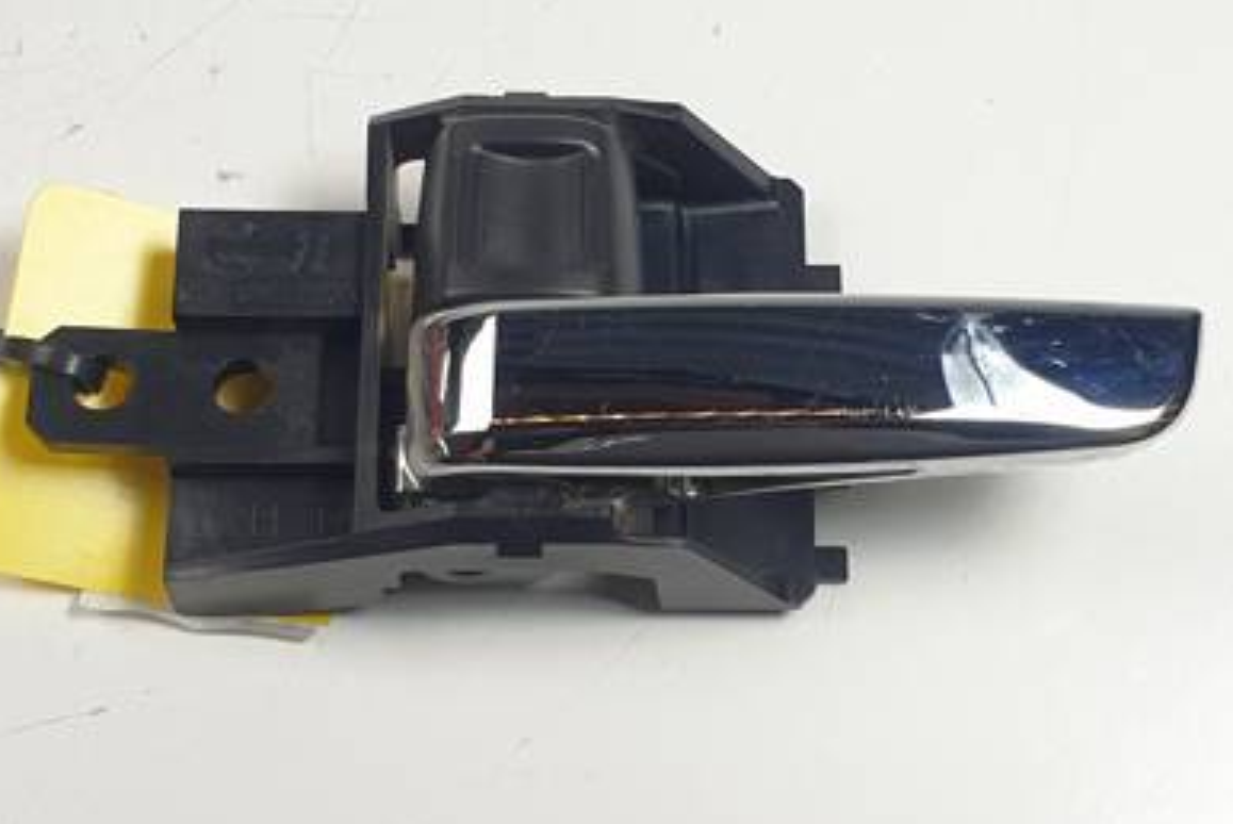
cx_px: 610
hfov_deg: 65.4
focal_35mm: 28
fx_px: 960
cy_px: 374
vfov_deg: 46.4
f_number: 2.4
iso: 50
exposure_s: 1/151
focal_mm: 4.3
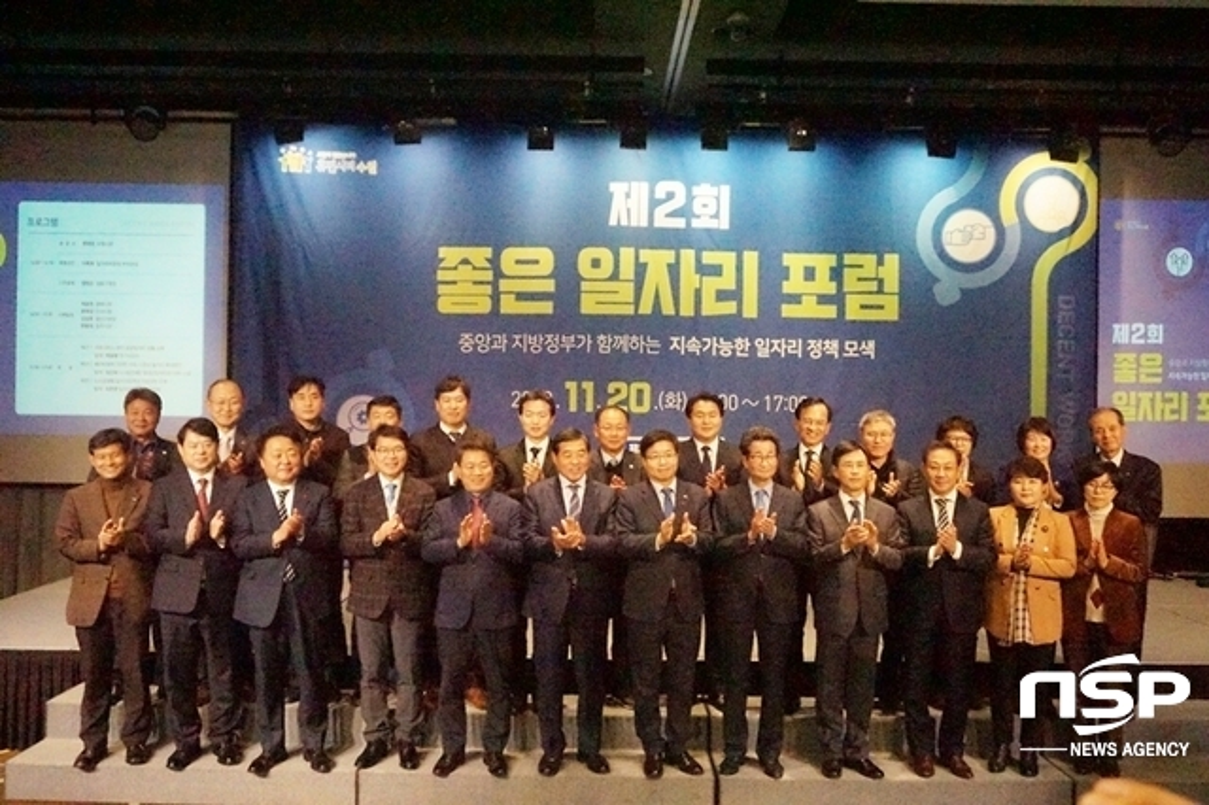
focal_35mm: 33
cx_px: 604
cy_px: 402
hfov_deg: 57.2
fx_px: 1108
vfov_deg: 39.9
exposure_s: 1/1600
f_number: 4.5
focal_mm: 22
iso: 25600
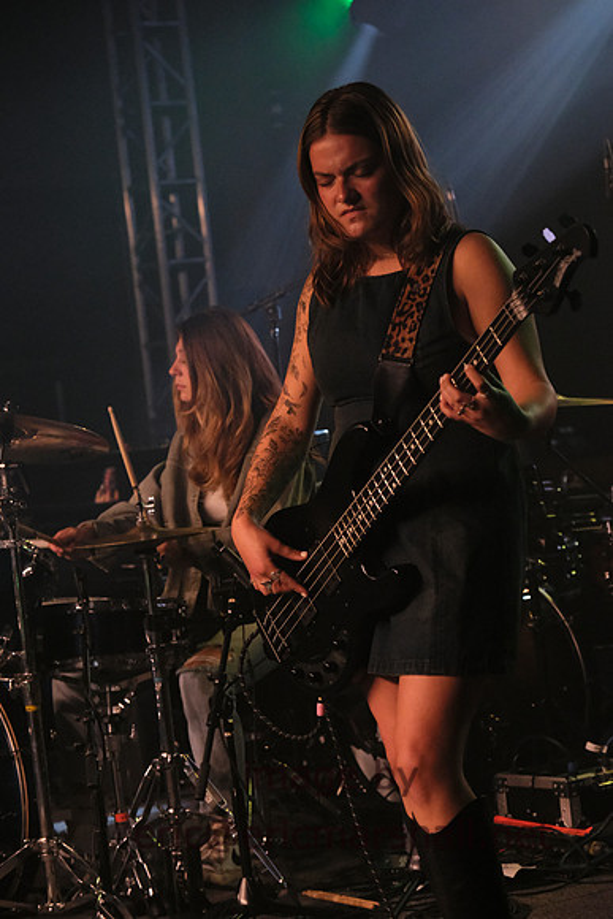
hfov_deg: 13.8
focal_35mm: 99
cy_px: 460
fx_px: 2527
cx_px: 306
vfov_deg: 20.6
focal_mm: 66
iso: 8000
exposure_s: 1/800
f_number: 4
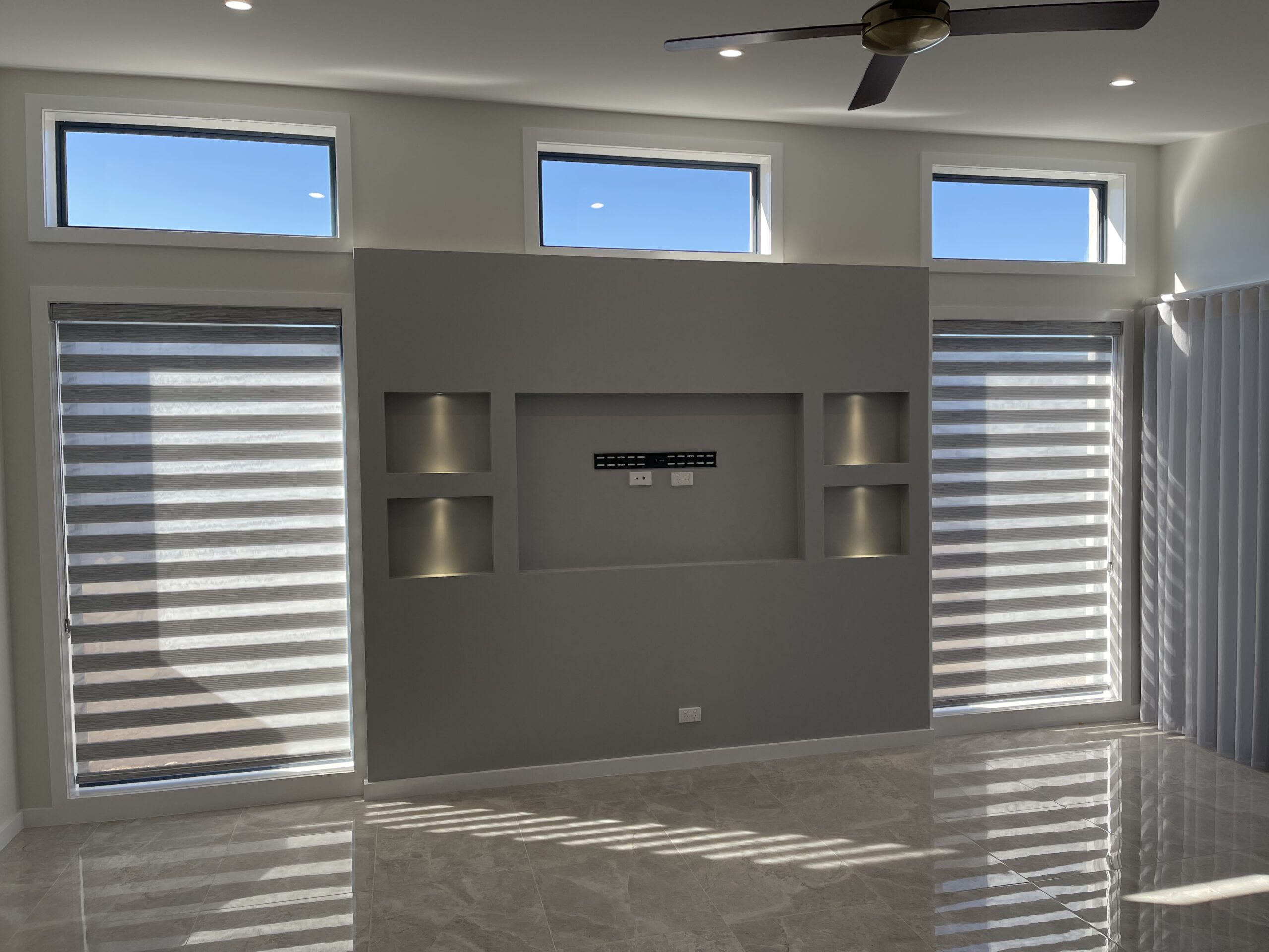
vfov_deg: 53.1
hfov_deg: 67.3
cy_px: 476
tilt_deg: -3.1
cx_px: 634
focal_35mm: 26
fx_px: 953
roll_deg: +0.7
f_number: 1.6
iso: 32
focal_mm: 5.1
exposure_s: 1/561
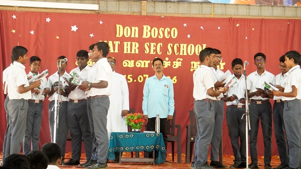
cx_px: 151
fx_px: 698
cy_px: 69
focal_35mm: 88
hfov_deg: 24.3
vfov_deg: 13.8
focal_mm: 55
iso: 2500
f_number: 5
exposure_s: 1/125
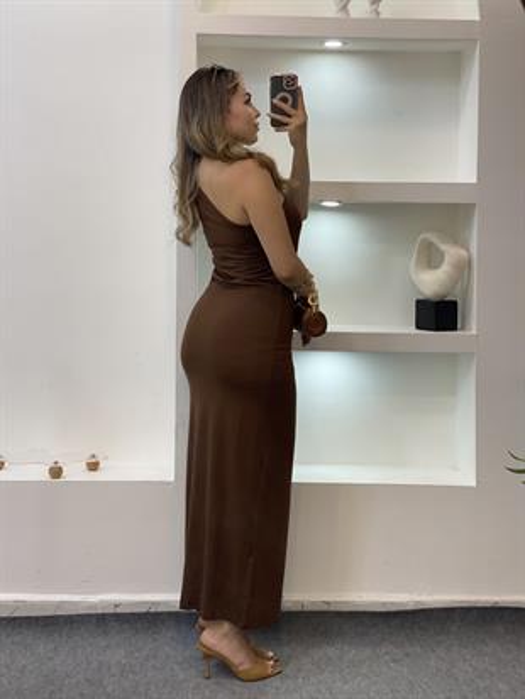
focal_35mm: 52
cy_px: 350
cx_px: 262
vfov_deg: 36.8
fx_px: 1051
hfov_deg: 28.0
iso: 80
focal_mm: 6
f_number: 2
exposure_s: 1/100
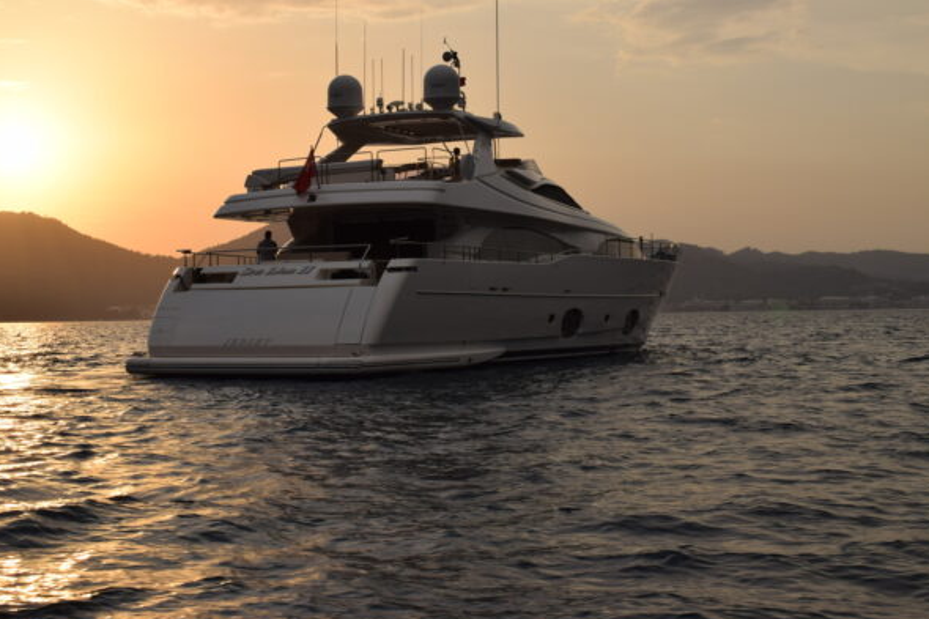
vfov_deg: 23.8
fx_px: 1461
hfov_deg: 35.2
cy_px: 227
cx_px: 395
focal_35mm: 57
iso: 100
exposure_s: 1/200
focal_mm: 29
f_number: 13
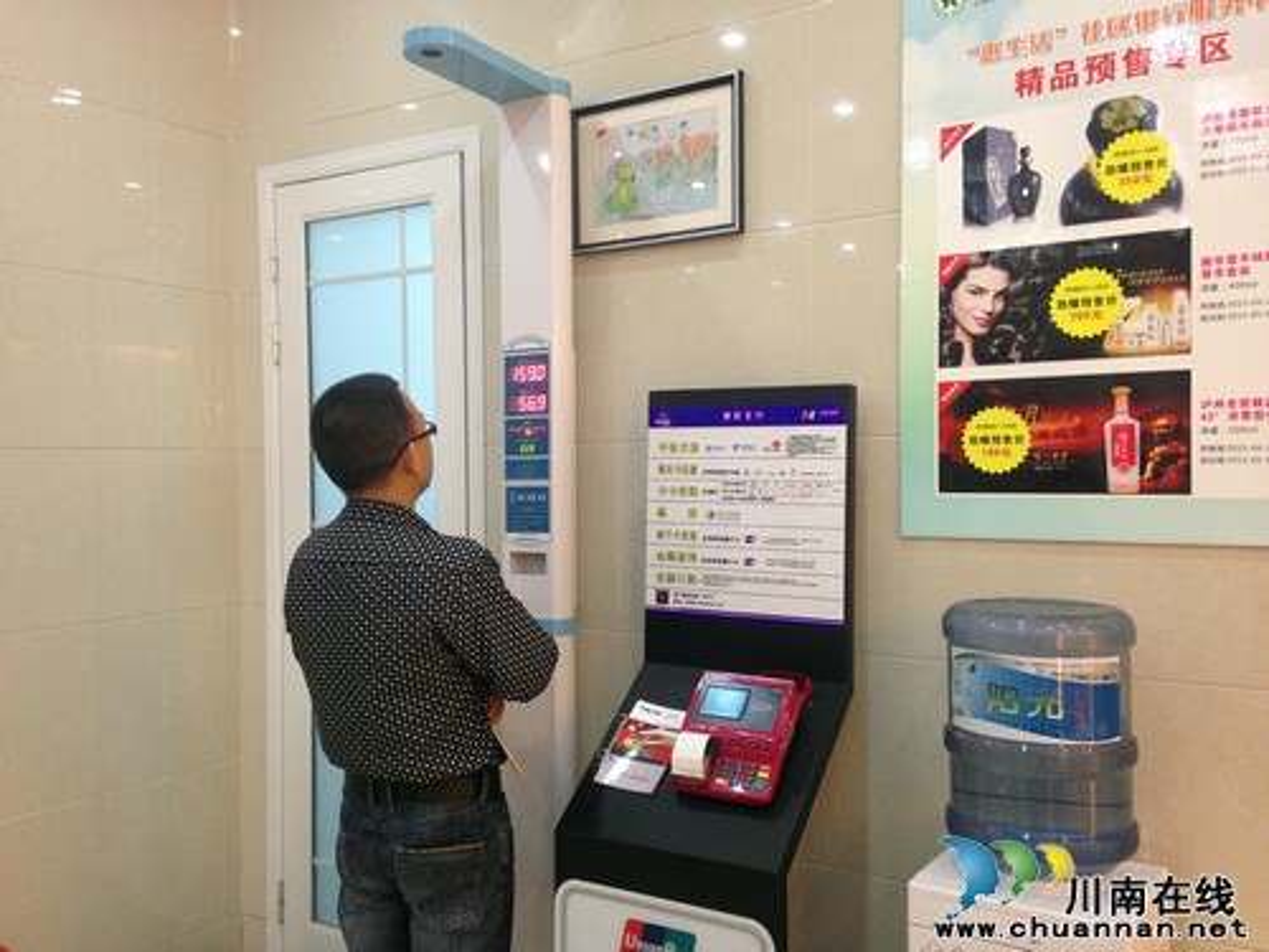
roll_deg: +0.1
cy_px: 476
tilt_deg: -0.2
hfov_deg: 55.4
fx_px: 1210
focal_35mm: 33
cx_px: 634
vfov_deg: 42.9
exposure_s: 1/20
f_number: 2.4
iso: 125
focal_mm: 4.12
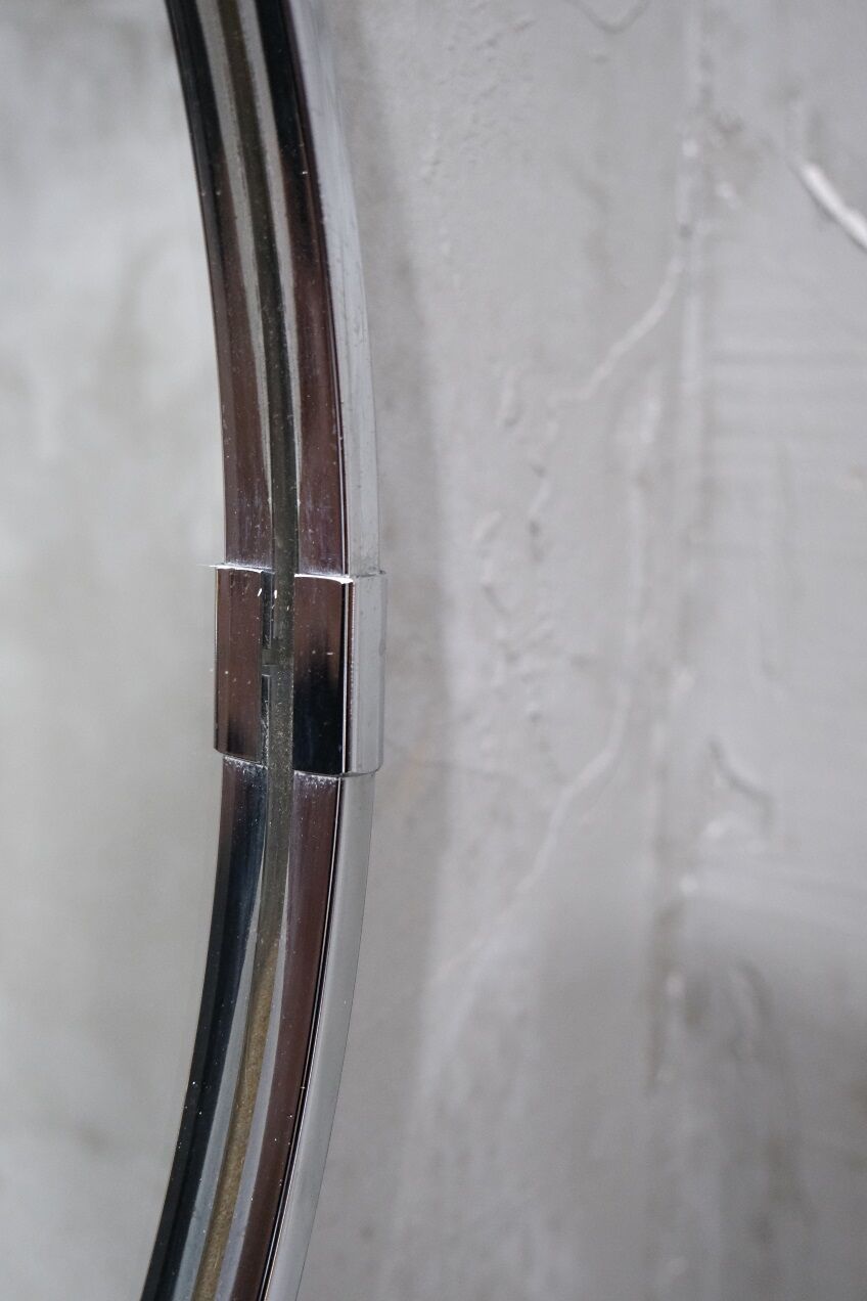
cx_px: 434
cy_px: 650
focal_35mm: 46
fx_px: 1662
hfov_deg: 29.2
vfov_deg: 42.7
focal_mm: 30.8
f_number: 4
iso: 4000
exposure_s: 1/45
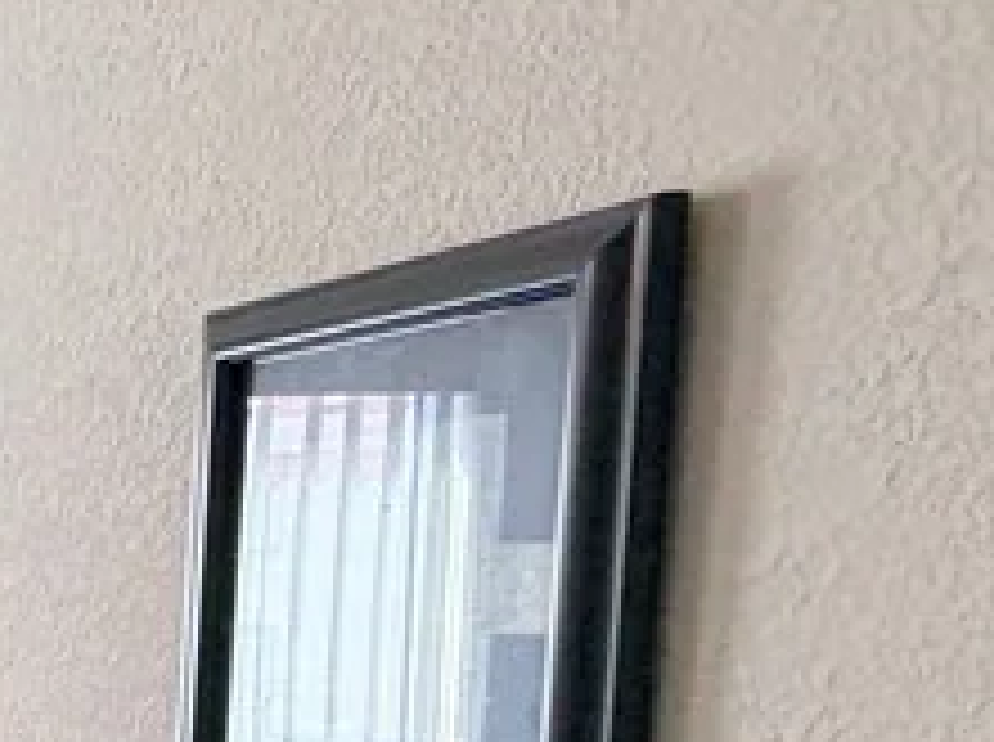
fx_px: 1863
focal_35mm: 65
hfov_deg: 16.8
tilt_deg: -4.8
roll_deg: -0.4
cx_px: -1210
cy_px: 733
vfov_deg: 21.8
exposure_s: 1/60
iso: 160
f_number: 2.2
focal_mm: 2.22
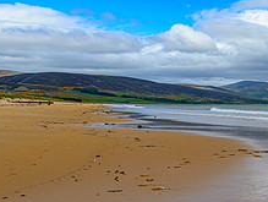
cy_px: 119
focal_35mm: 61
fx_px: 473
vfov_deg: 24.1
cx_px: 262
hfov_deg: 29.7
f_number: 8
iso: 160
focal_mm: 24
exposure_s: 1/800
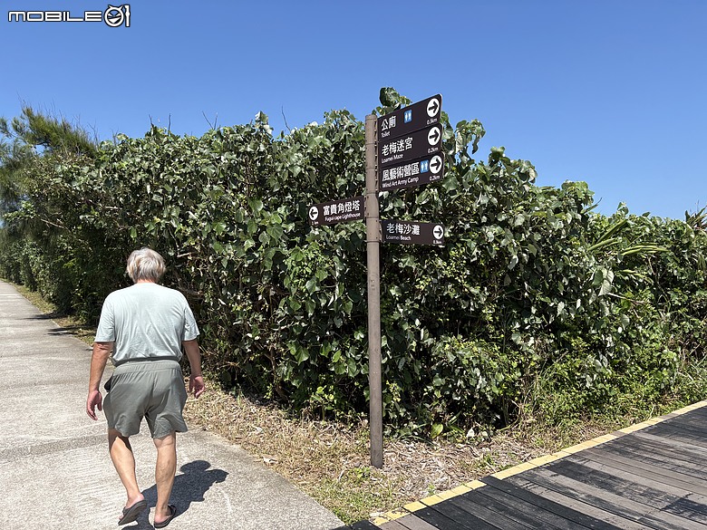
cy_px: 265
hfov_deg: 67.3
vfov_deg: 53.1
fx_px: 531
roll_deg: +2.3
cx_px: 354
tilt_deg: -2.3
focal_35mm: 26
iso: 50
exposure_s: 1/2451
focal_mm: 5.96
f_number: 1.6
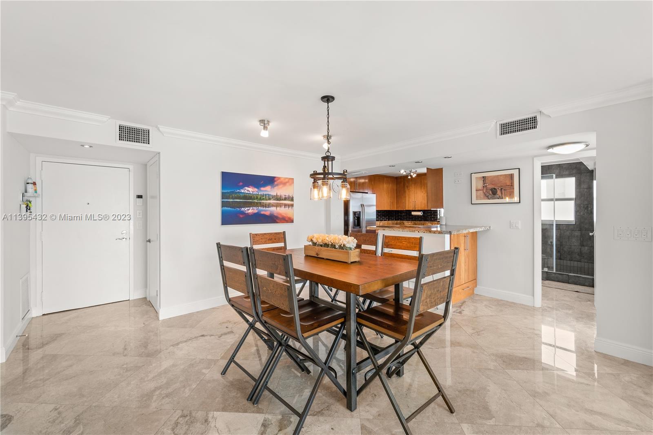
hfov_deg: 104.3
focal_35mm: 14
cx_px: 326
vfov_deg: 81.2
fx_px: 254
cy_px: 218
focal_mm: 14
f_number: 13
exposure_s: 1/1.67
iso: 200
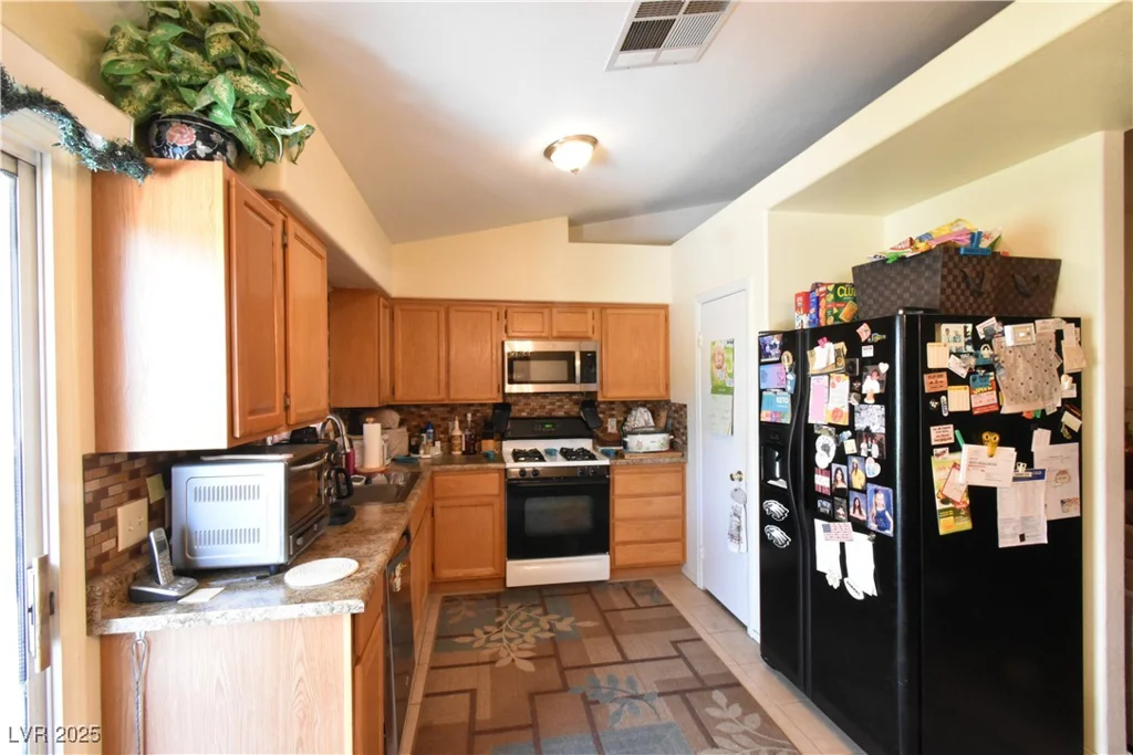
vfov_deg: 77.3
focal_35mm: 15
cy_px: 378
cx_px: 566
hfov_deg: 100.4
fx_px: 472
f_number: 18
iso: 4000
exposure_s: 1/8
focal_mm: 10
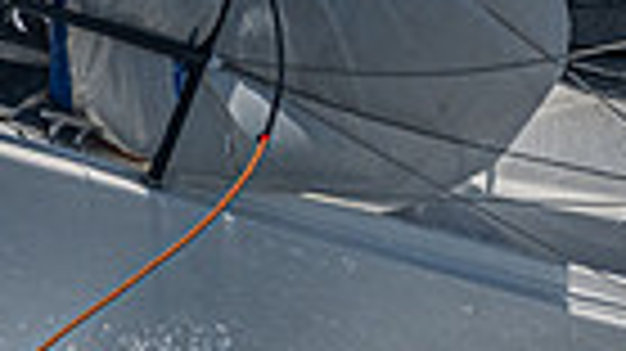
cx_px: 68
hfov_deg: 0.9
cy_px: -746
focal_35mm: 2316
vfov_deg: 0.5
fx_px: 38421
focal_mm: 400
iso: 400
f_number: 6.3
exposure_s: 1/8000
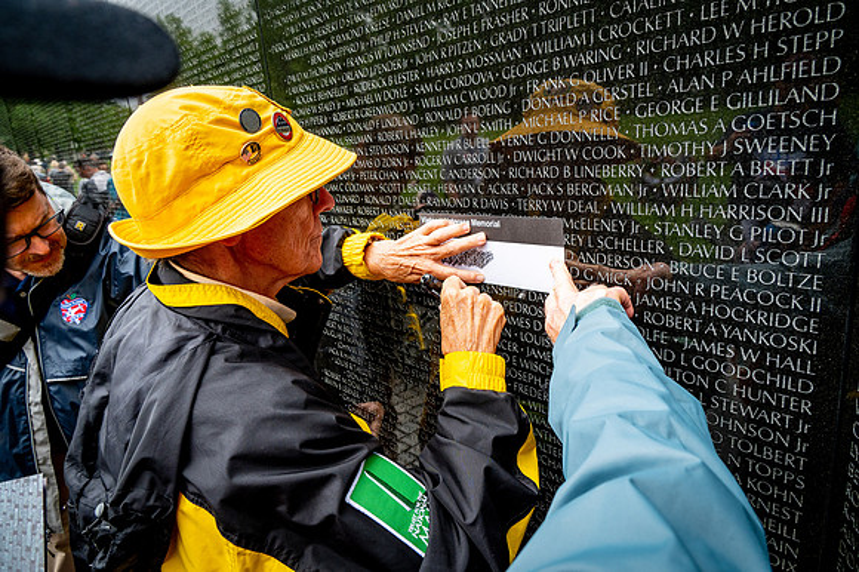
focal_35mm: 24
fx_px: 572
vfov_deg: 53.1
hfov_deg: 73.8
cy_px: 286
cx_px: 430
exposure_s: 1/640
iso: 1000
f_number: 8
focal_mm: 24
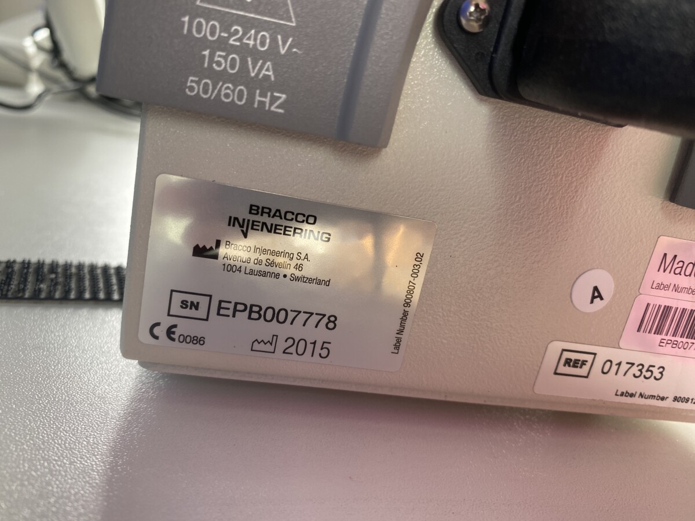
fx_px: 502
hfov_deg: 69.4
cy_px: 260
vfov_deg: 54.9
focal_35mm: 25
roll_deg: -12.4
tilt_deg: -16.4
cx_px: 348
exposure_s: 1/121
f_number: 1.8
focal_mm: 4.25
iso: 80
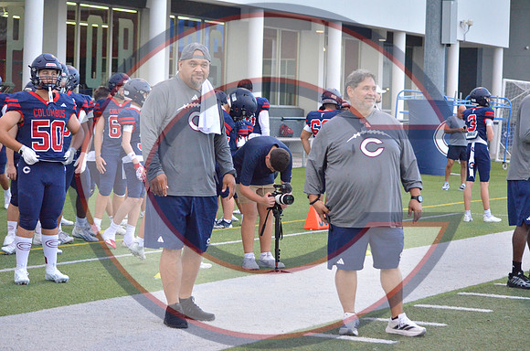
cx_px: 265
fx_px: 1432
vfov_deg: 14.0
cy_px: 176
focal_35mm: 98
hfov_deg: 21.0
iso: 4000
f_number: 4.5
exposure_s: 1/500
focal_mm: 65
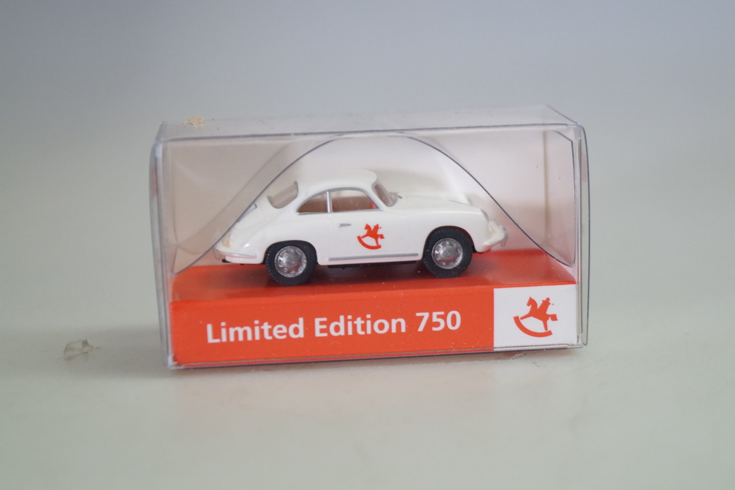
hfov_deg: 27.0
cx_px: 368
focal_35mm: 75
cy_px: 245
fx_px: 1531
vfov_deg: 18.2
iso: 1000
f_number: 5.6
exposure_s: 1/160
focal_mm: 50
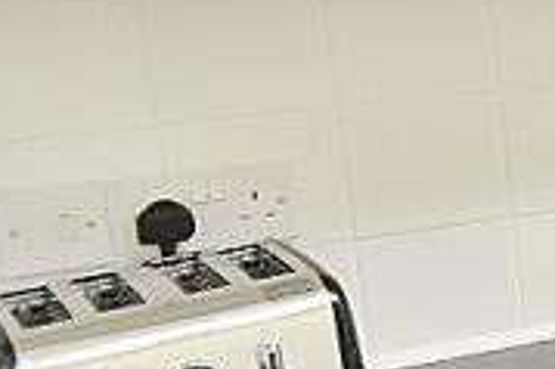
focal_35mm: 86
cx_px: 1398
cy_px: 22
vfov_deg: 15.6
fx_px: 1325
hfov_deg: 14.1
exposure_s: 1/30
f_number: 3.5
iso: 180
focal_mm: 10
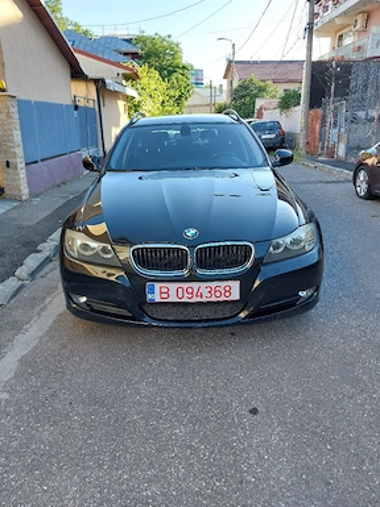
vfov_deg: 67.3
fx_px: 381
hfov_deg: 53.0
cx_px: 183
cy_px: 249
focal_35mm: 26
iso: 25
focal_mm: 5.23
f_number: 1.8
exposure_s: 1/128
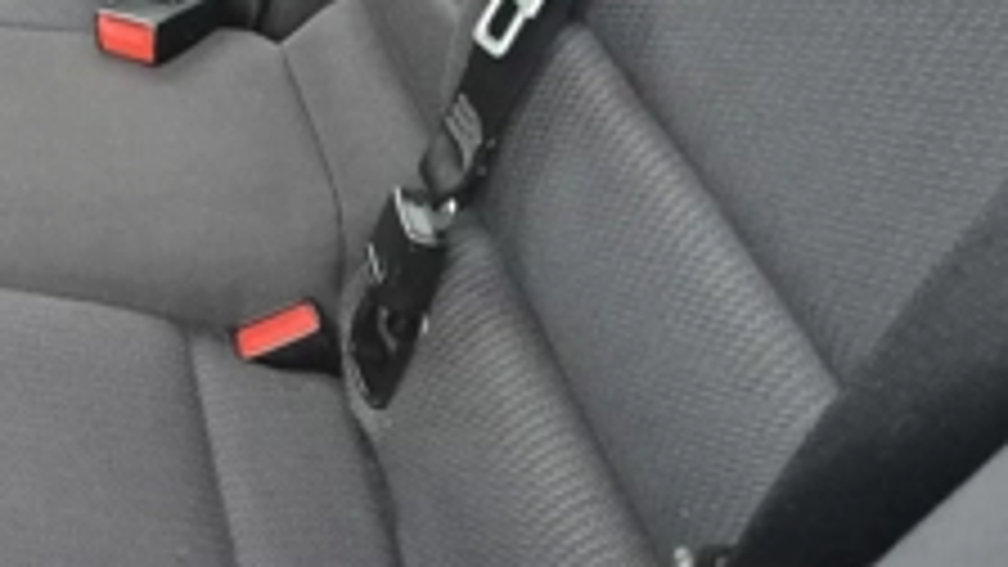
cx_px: -90
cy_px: -234
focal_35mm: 67
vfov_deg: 16.7
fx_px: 1791
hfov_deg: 28.6
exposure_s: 1/100
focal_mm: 5.4
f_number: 1.8
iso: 1000
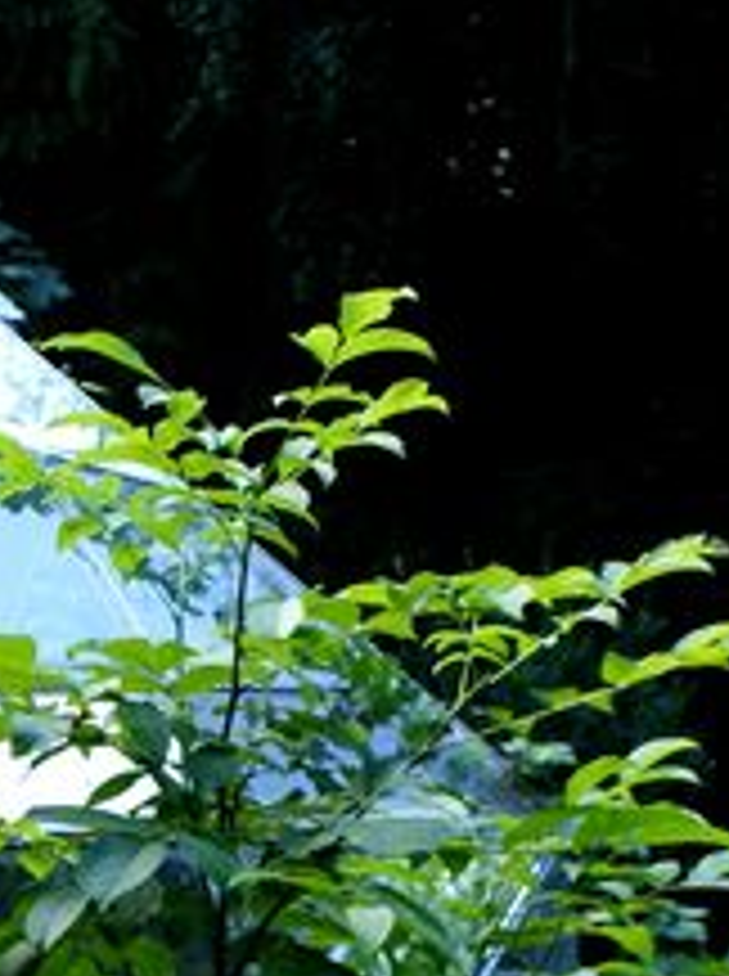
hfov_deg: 11.2
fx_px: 3717
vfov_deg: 14.9
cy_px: 769
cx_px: 220
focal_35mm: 132
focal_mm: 22
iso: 400
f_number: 4
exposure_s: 1/320
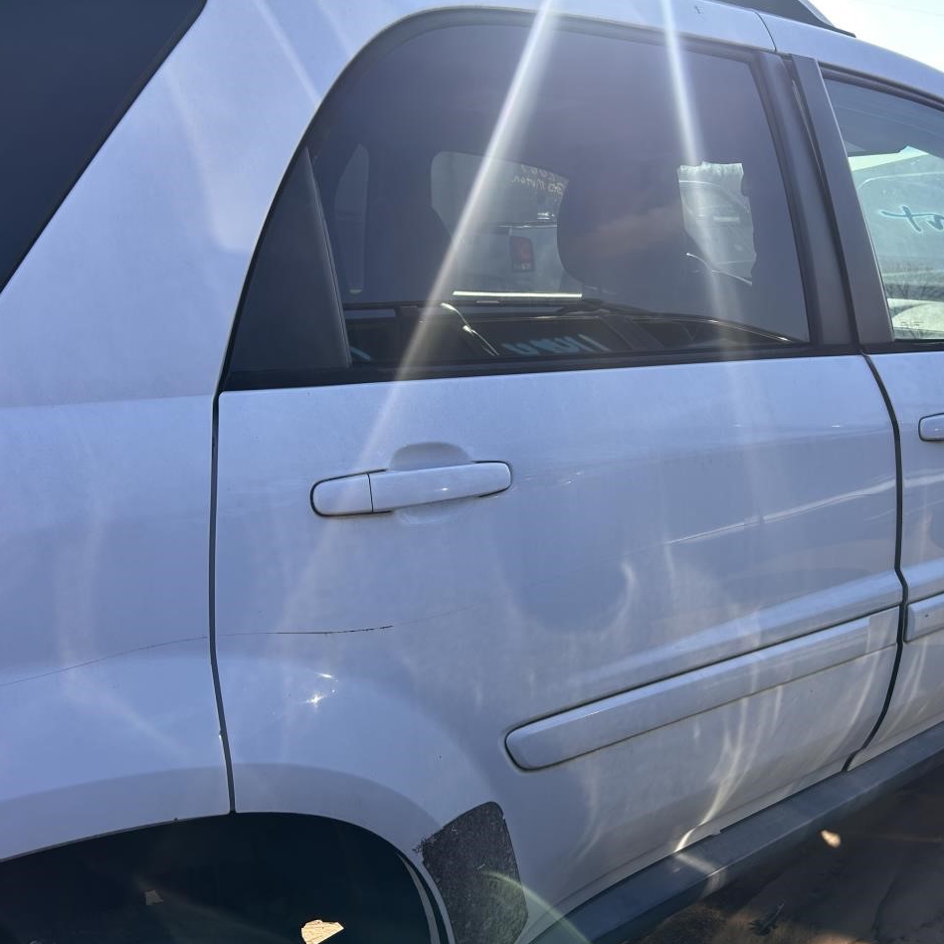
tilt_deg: -13.2
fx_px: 956
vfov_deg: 52.5
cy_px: 475
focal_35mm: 31
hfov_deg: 52.3
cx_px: 553
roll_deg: +1.3
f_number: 1.5
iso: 50
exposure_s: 1/1597
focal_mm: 5.7
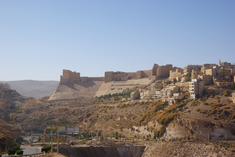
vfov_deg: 20.2
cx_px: 118
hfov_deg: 29.8
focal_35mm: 68
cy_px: 78
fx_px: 441
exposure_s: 1/90
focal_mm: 45
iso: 100
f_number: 16
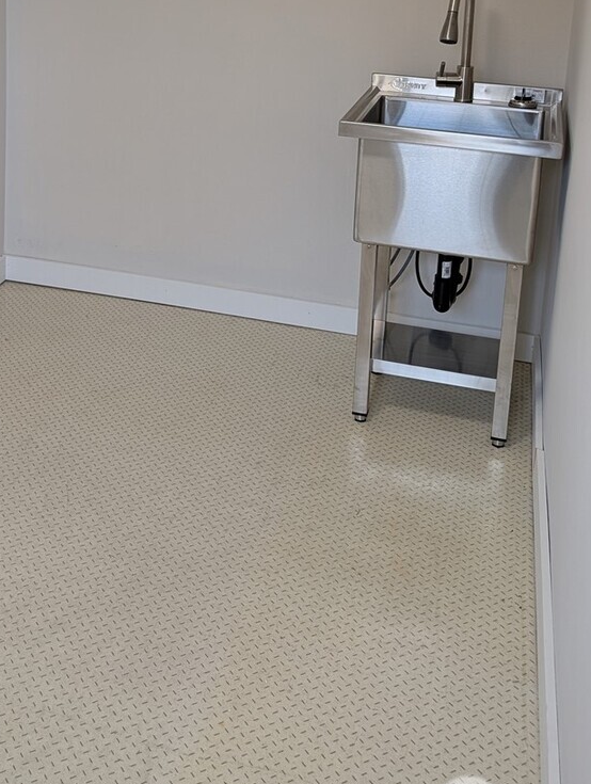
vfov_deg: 37.9
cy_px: 91
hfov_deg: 30.6
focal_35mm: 47
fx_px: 1067
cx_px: 178
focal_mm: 6.9
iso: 48
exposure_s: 1/40
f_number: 1.68
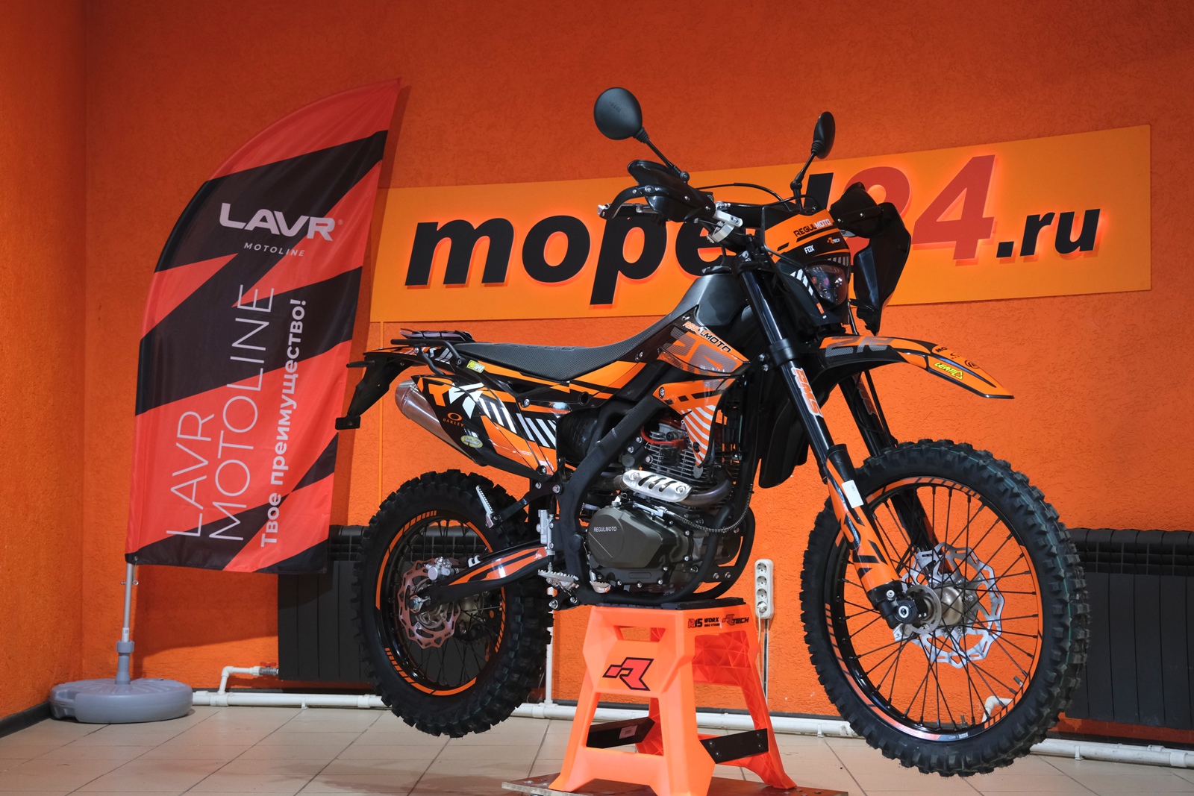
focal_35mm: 51
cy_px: 398
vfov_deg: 26.5
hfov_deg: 38.9
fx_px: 1692
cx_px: 597
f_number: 4
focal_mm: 34.2
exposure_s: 1/100
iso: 1600
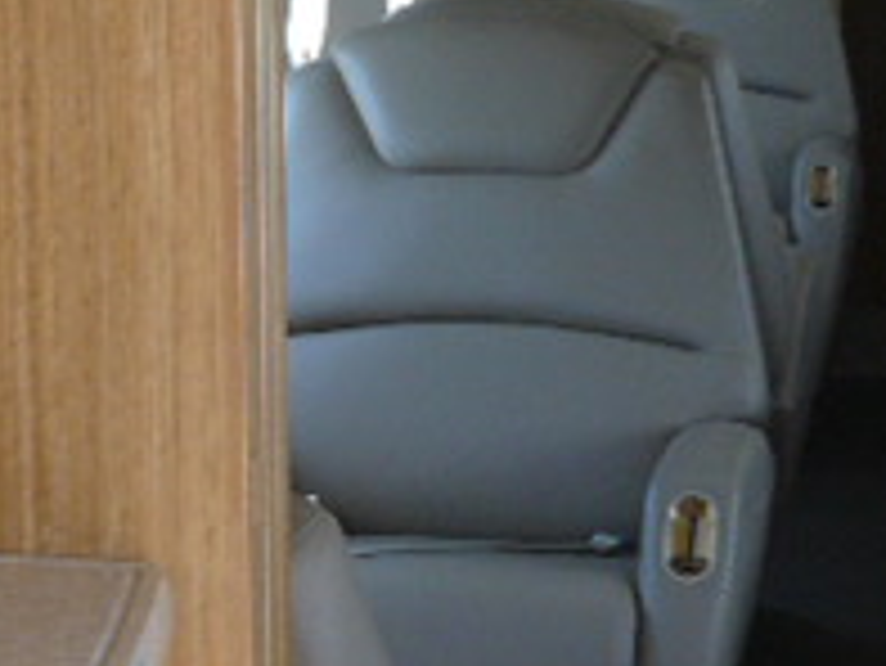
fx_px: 2996
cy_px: 382
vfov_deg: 12.7
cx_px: 90
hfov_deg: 16.6
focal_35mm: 117
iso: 100
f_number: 2.8
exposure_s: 1/50
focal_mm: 6
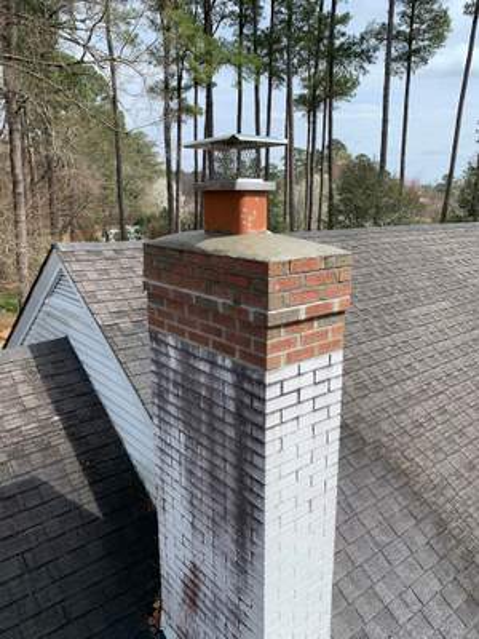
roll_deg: +0.2
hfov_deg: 53.1
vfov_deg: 67.3
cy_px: 320
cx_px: 240
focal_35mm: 26
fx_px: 480
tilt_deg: -12.3
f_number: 1.8
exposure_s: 1/1560
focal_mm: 4.25
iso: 25
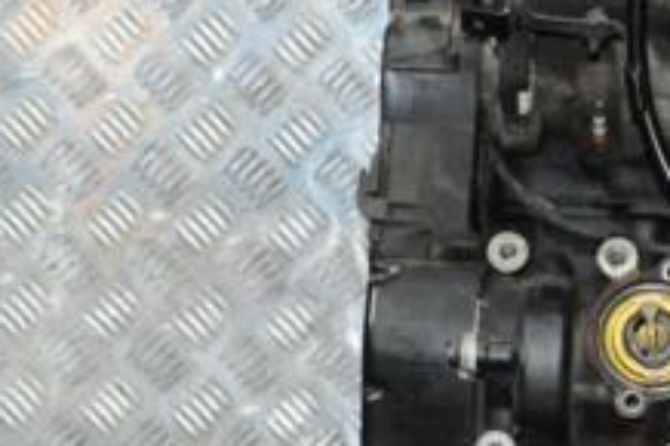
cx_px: 845
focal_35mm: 144
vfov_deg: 9.4
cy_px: 455
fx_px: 2685
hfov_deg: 13.7
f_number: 7.1
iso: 3200
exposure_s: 1/60
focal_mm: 35
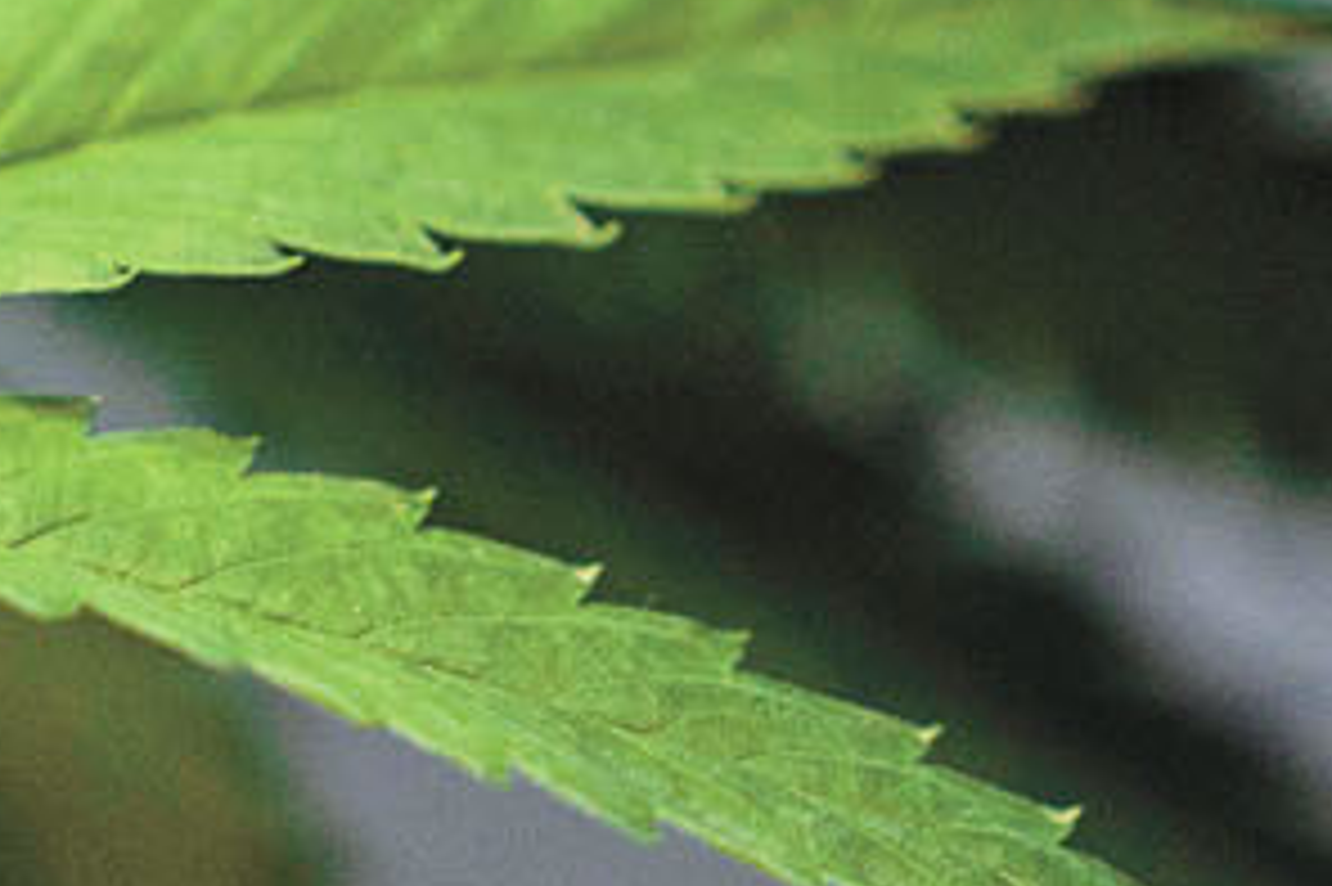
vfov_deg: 2.9
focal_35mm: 466
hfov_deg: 4.4
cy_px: 720
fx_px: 17232
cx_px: -826
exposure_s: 1/640
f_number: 2.8
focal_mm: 70
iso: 250
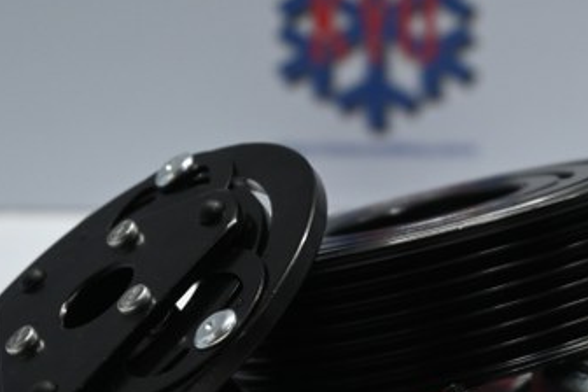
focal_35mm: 134
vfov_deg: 10.2
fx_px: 2188
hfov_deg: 15.2
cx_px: 460
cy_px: 301
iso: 1250
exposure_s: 1/80
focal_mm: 50
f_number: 6.3
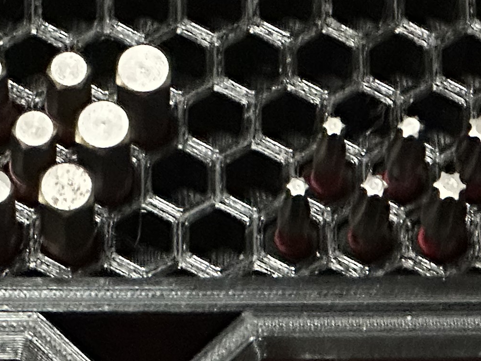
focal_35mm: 307
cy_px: 114
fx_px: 4265
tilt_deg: -56.9
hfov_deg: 6.5
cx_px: 162
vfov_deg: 4.8
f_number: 2.8
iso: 2000
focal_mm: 9
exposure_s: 1/30
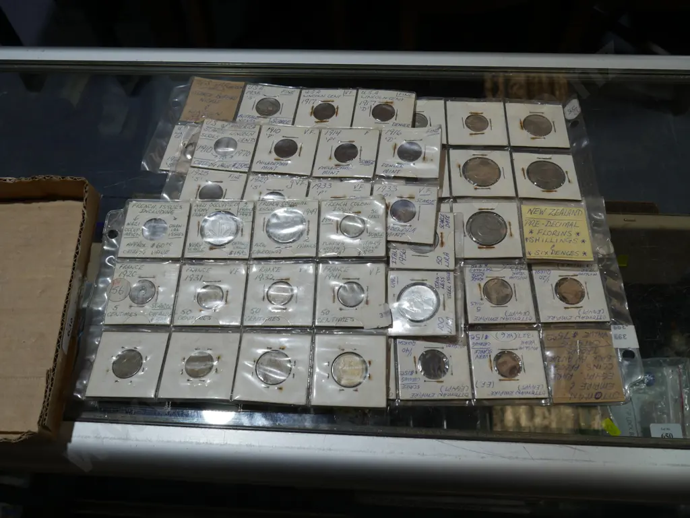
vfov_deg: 49.8
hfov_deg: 63.4
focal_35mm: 28
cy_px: 259
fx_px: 558
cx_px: 345
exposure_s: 1/125
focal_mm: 14
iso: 200
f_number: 5.6
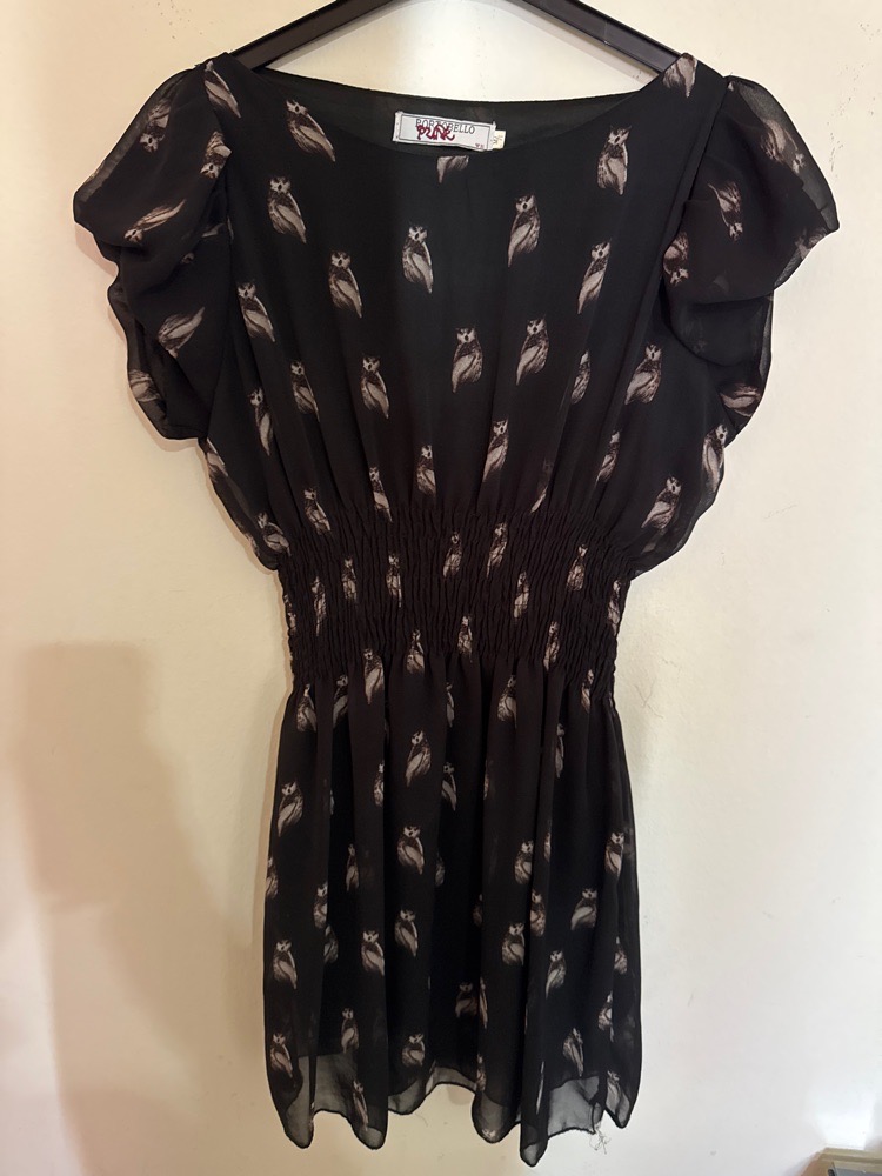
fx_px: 815
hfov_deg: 56.8
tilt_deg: -17.3
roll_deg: -0.9
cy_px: 588
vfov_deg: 71.6
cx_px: 441
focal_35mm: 24
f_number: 1.78
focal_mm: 6.76
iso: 800
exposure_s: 1/33
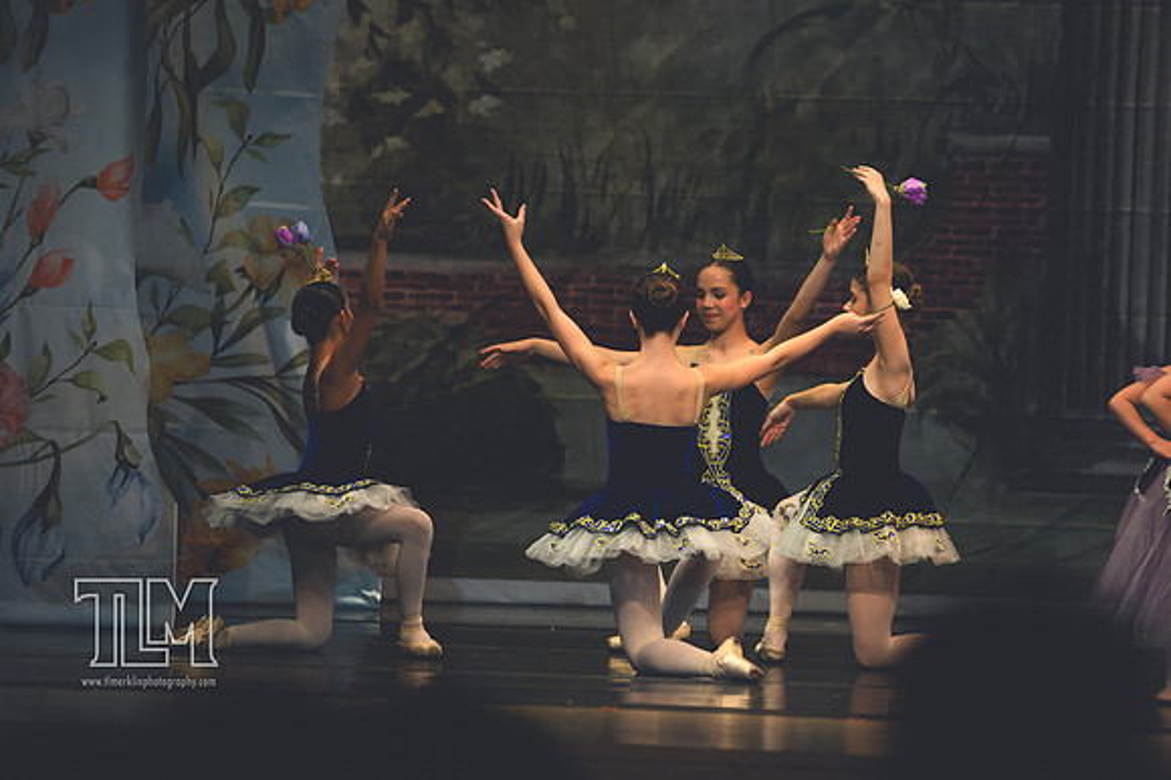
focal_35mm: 300
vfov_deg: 4.6
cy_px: 390
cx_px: 586
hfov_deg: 6.9
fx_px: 9752
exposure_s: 1/500
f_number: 2.8
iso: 720
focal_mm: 200
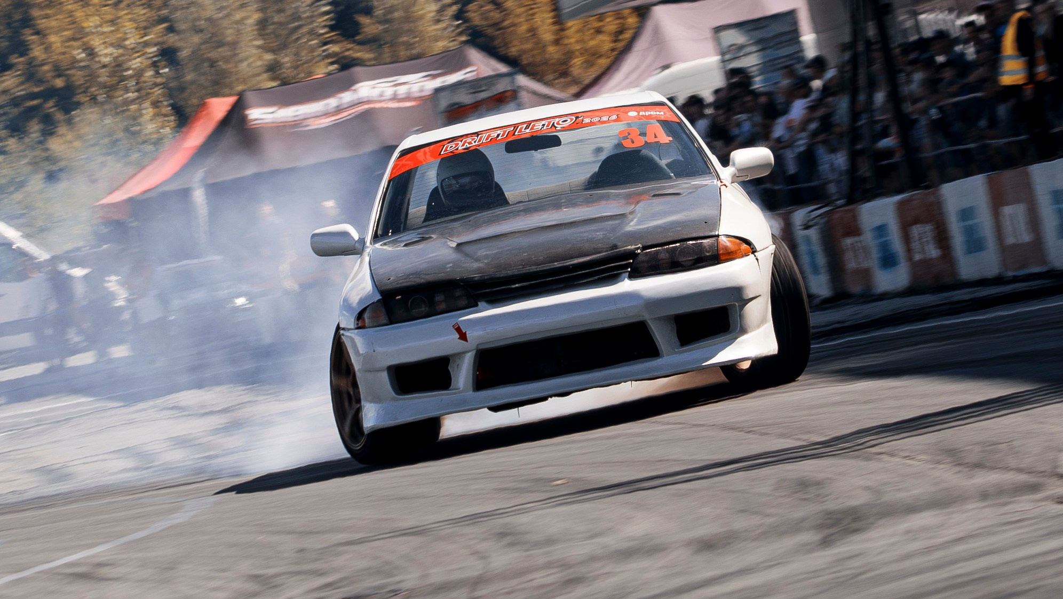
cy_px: 243
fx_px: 11785
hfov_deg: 5.2
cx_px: 561
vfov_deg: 2.9
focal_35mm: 418
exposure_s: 1/125
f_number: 11
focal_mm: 135
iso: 100
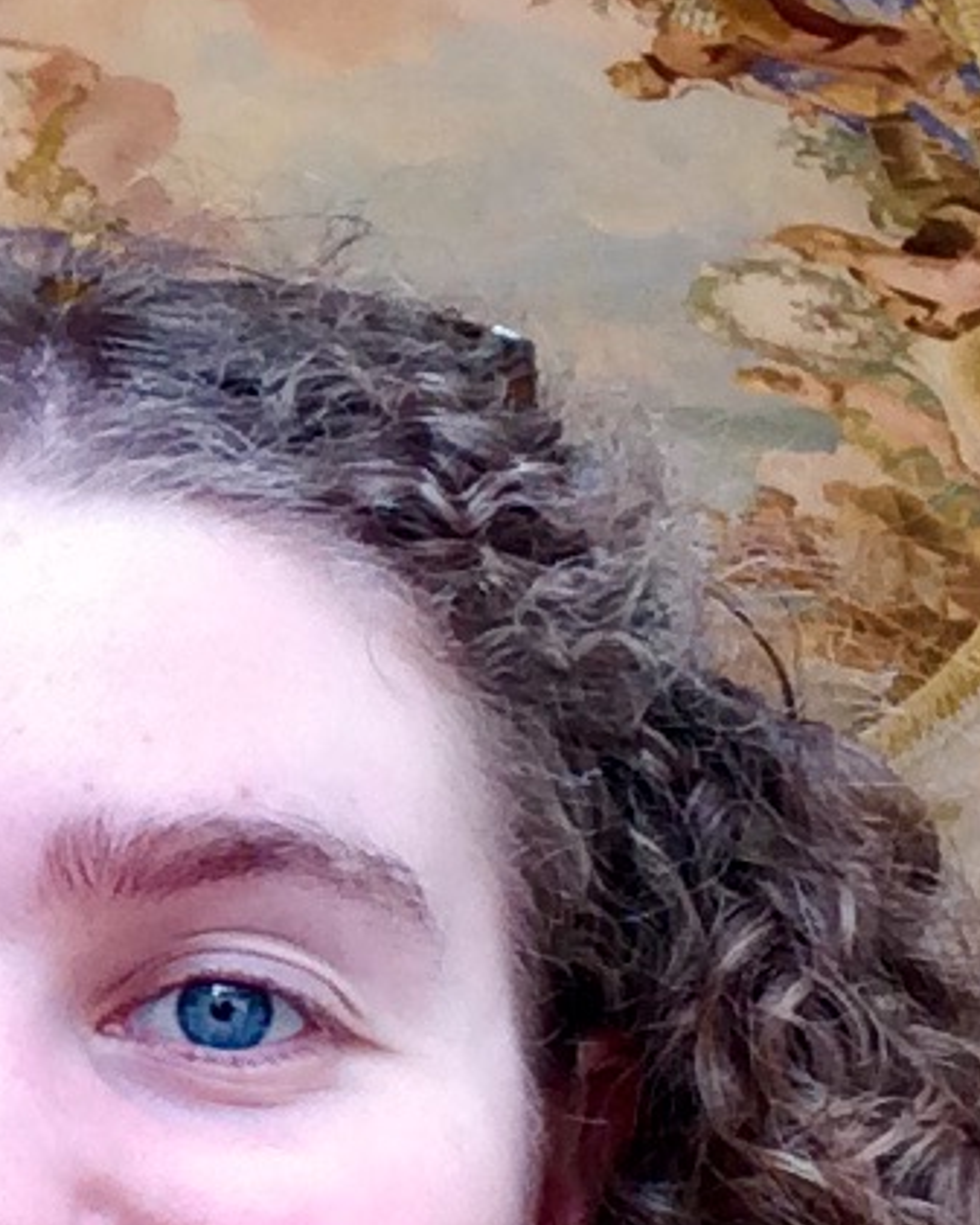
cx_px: -436
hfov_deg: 15.6
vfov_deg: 20.7
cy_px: 861
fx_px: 3334
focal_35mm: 92
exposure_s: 1/100
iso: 64
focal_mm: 2.15
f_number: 2.4
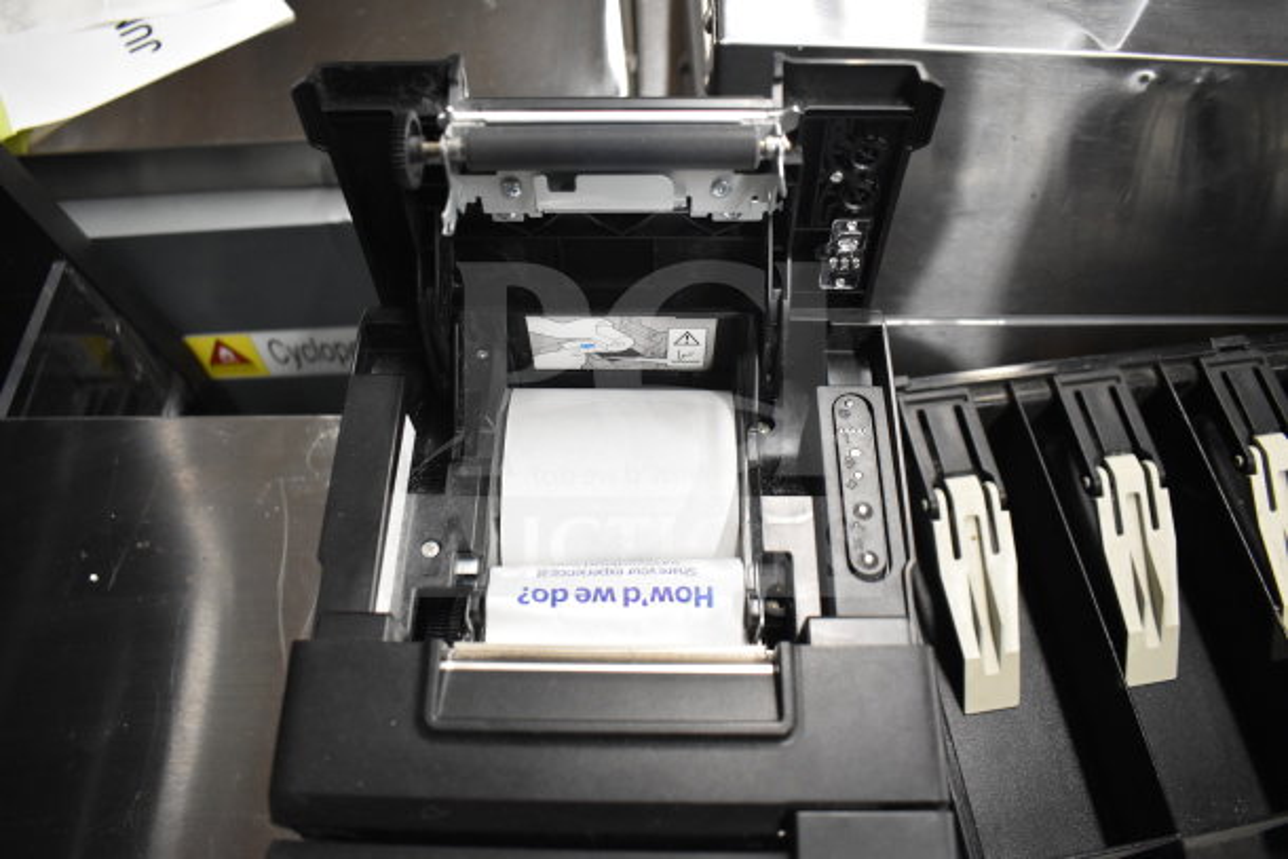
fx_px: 966
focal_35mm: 27
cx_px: 644
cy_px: 430
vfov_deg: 48.0
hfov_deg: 67.4
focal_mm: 18
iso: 1600
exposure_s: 1/30
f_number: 3.5
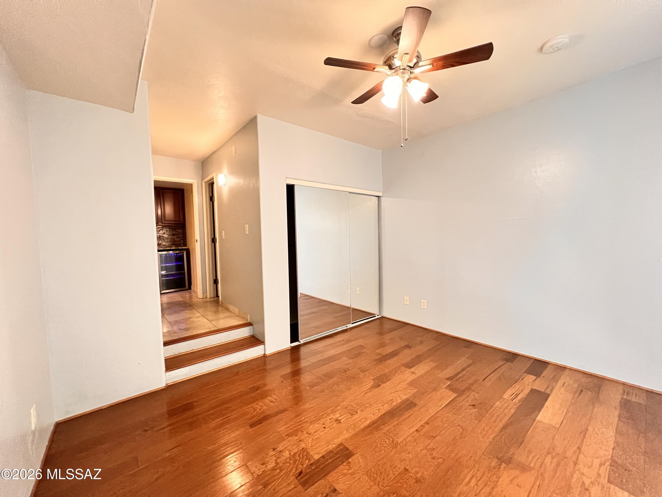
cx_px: 331
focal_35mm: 13
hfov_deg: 106.2
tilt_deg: -2.3
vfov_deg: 89.9
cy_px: 248
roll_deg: +1.6
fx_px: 249
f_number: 1.8
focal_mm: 1.57
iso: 800
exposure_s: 1/60
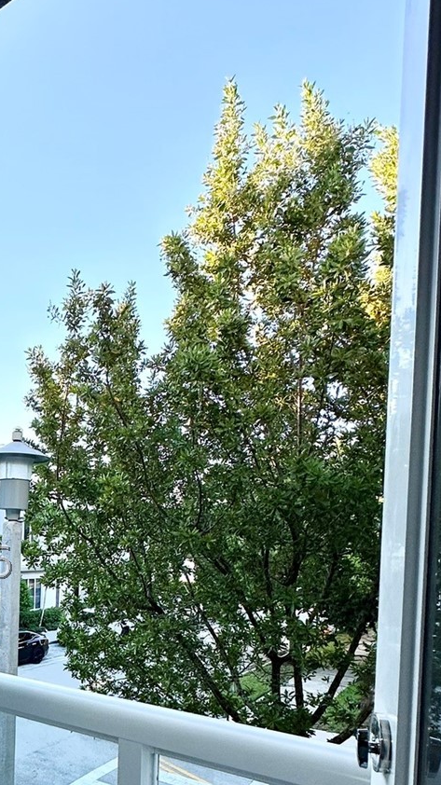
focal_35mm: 29
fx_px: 603
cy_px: 562
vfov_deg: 63.2
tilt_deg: -1.5
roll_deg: -1.4
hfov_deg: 34.7
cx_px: -43
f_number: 2.2
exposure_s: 1/412
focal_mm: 2.22
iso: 40
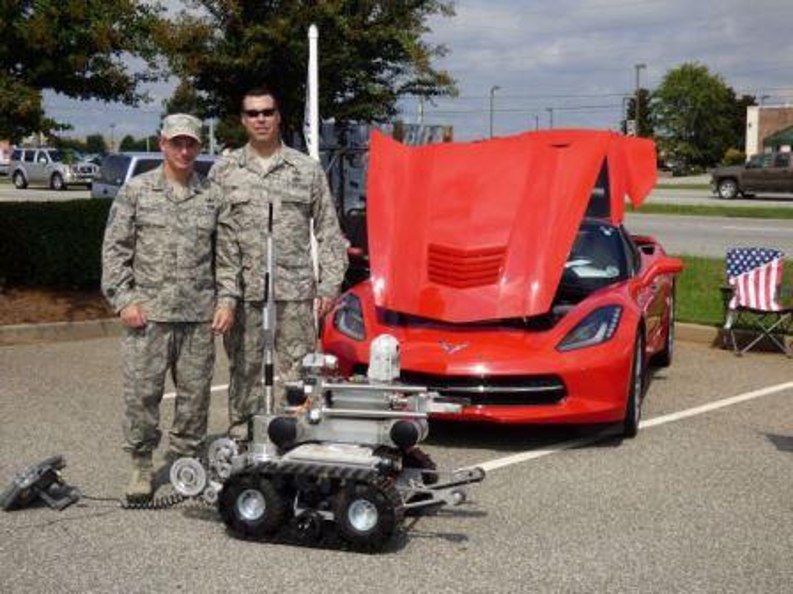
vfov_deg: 28.6
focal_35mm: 51
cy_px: 297
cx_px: 396
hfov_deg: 37.5
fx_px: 1168
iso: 100
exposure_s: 1/1600
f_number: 3.9
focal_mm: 9.1
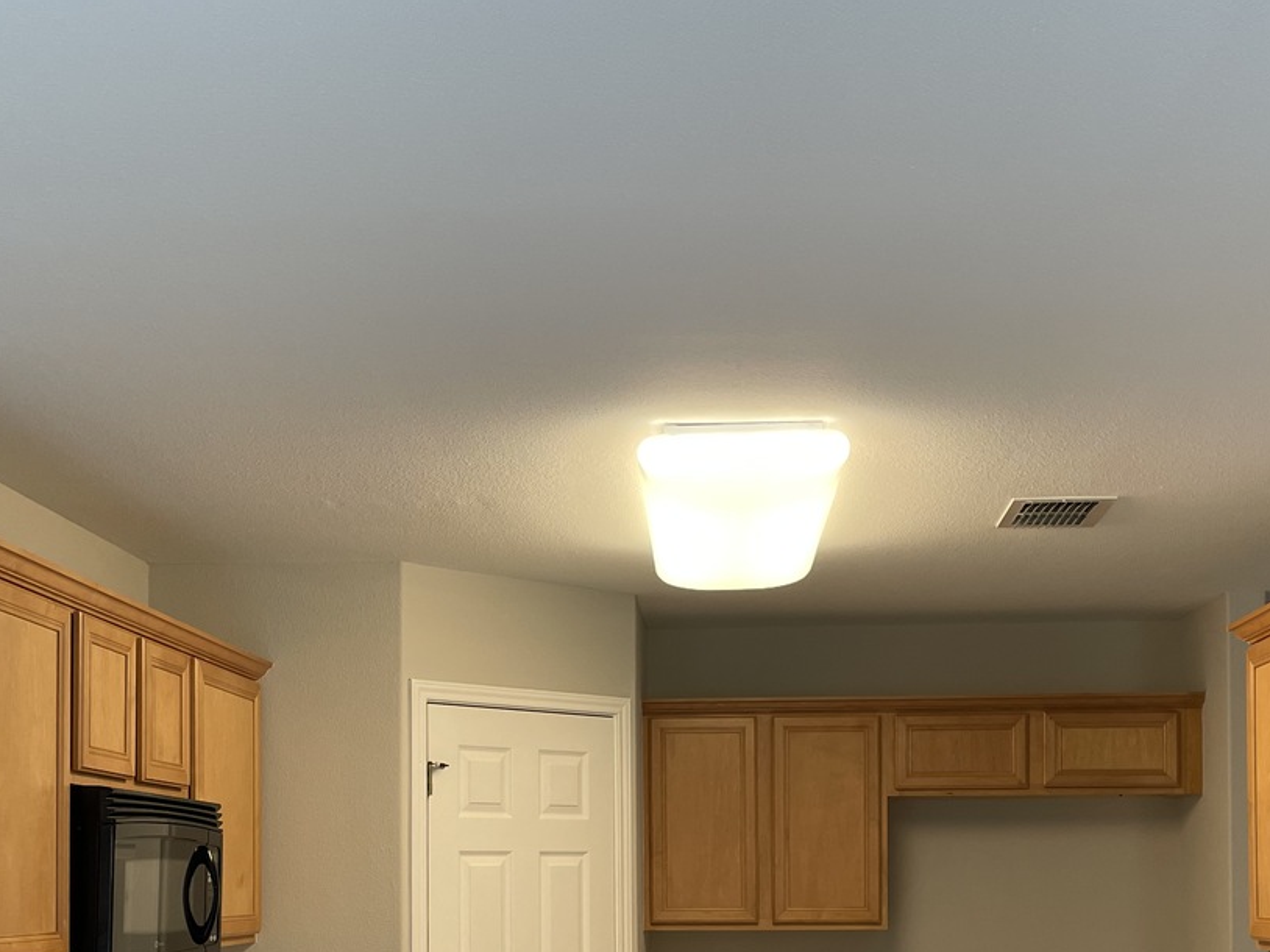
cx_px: 630
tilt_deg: +1.8
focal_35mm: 46
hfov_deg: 41.2
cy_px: 838
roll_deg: -0.3
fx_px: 1687
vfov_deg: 30.3
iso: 100
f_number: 1.6
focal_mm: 4.2
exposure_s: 1/120
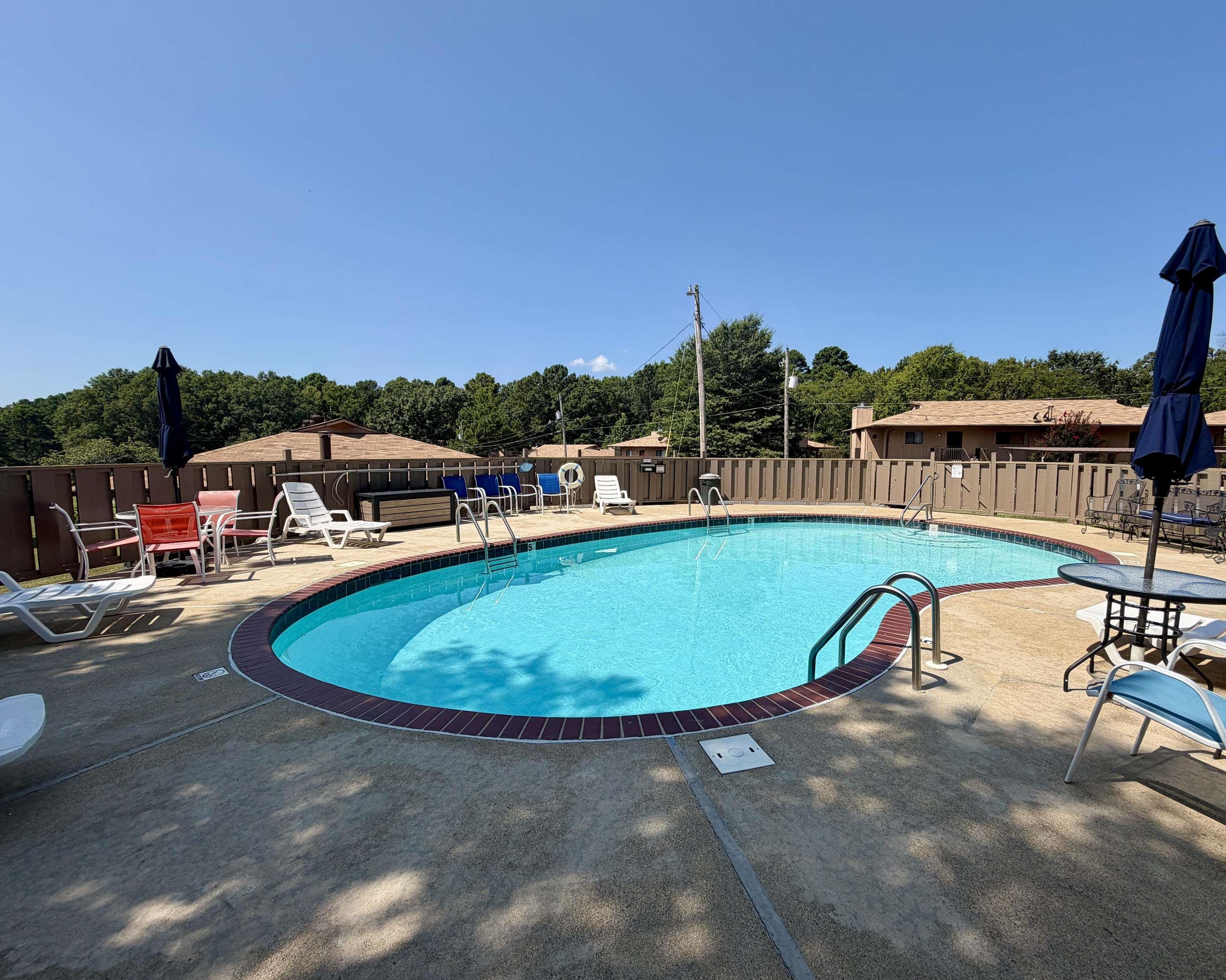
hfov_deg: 96.7
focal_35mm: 15
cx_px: 648
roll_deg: +0.0
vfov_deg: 84.0
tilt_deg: -6.4
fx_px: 544
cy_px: 492
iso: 20
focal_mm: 2.22
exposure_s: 1/914
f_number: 2.2
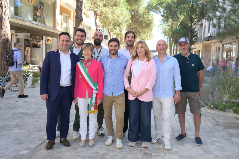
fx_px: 219
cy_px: 80
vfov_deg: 40.0
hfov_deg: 57.2
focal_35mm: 33
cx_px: 120
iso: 1000
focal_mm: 33
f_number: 9
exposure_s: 1/250
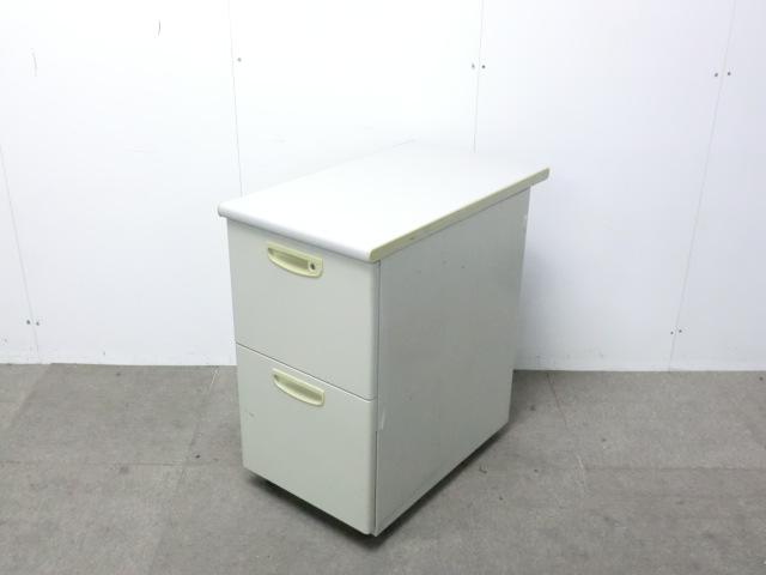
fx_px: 841
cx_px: 383
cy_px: 288
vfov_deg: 37.7
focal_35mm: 38
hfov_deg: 49.0
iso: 800
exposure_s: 1/30
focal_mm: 6.9
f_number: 3.9
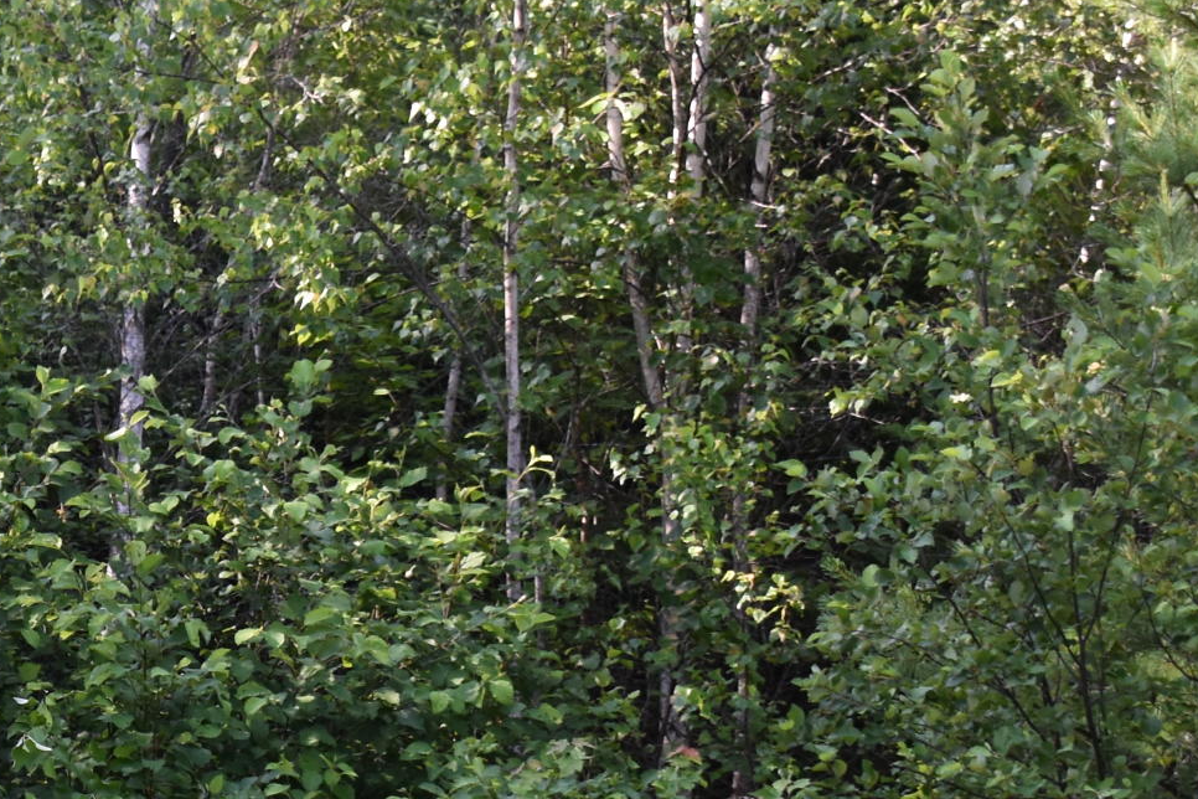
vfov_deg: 7.7
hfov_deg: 11.4
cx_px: -222
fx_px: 5890
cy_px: 978
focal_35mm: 177
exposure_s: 1/250
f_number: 5
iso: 400
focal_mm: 38
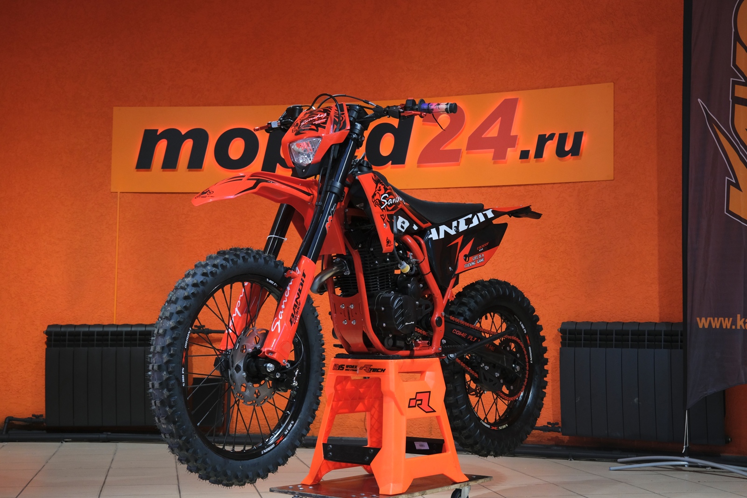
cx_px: 374
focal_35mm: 49
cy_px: 249
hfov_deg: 40.3
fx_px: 1017
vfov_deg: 27.5
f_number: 4
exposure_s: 1/100
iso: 1250
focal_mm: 32.5
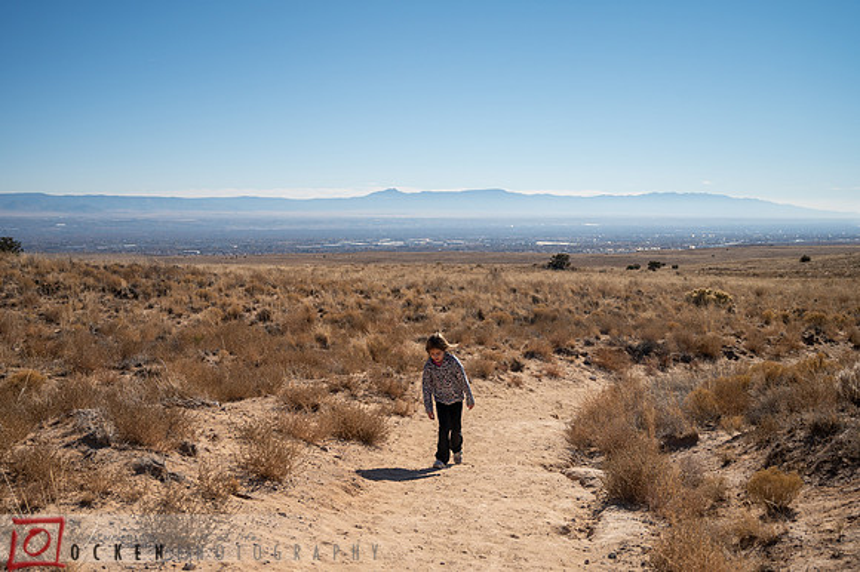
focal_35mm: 41
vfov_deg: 32.6
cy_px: 286
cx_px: 430
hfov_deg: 47.4
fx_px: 979
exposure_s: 1/5000
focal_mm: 41
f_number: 4
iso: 200
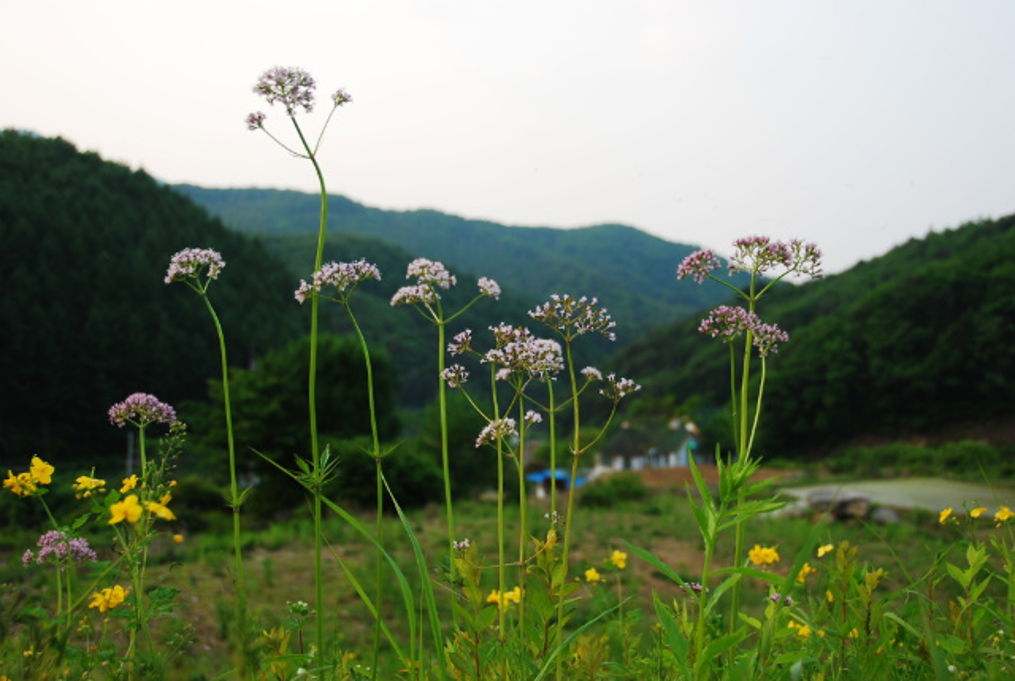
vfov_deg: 32.0
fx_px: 1186
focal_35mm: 42
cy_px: 340
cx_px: 508
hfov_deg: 46.3
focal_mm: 28
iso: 100
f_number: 4.5
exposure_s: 1/60
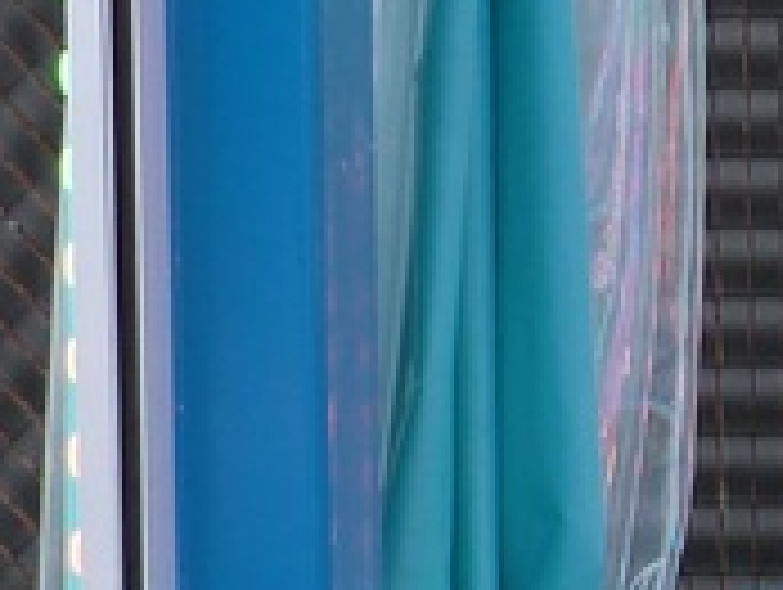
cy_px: 1013
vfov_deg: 2.9
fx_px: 11439
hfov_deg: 3.9
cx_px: 1642
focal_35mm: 505
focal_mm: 15.8
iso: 125
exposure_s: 1/60
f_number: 3.4
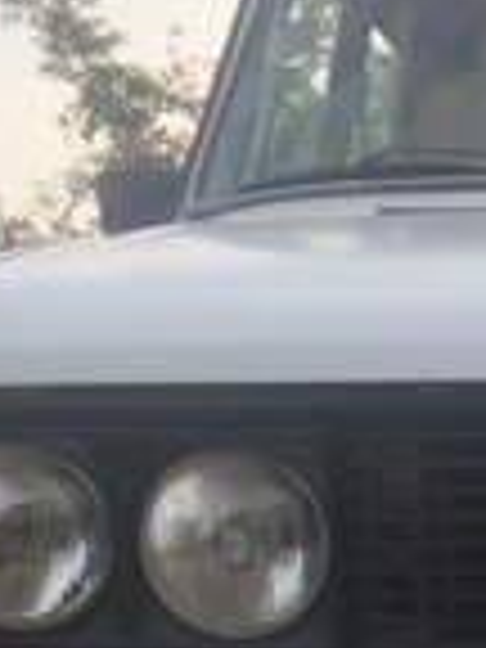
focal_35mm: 100
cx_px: 716
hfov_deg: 13.9
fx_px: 1872
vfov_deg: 18.5
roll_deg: +1.7
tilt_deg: -20.0
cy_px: 792
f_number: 2.2
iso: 32
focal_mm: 4.15
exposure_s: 1/507
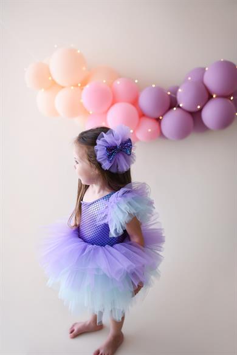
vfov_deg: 54.4
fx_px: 346
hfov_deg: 37.9
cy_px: 178
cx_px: 118
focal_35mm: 35
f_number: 1.8
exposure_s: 1/250
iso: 200
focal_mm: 35
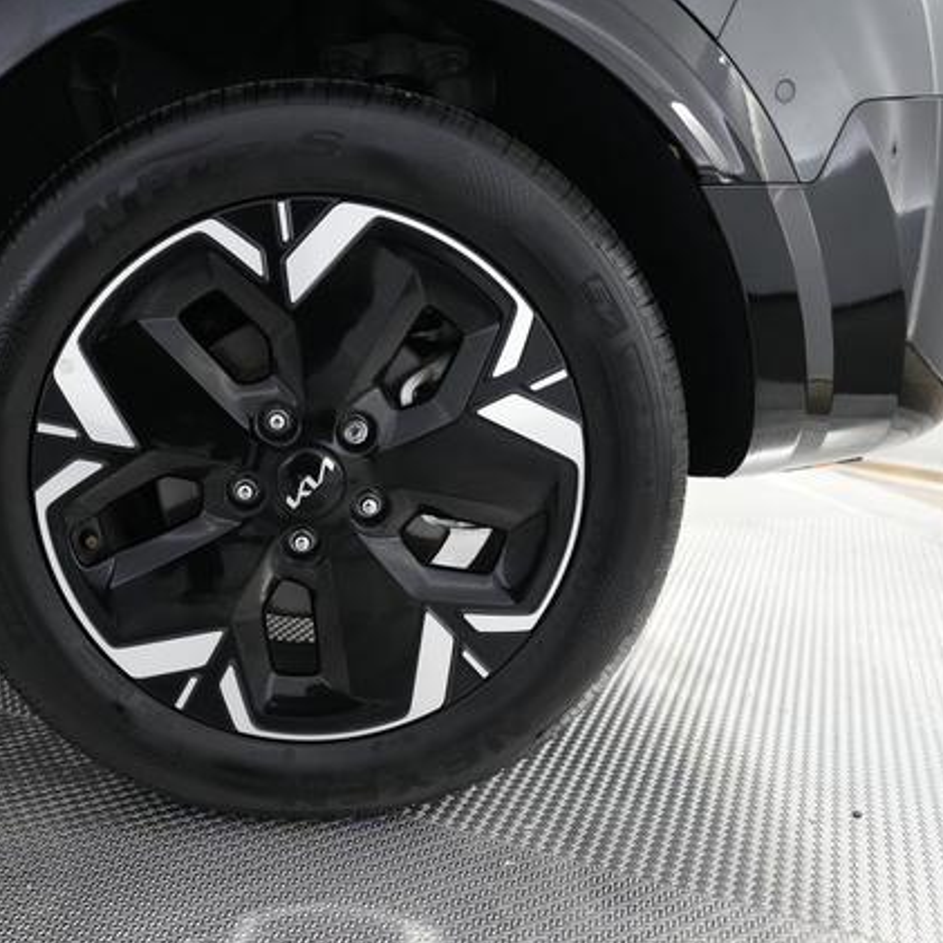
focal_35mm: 31
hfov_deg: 51.5
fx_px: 955
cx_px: 314
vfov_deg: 52.5
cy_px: 475
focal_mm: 24
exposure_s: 1/160
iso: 5000
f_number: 2.8
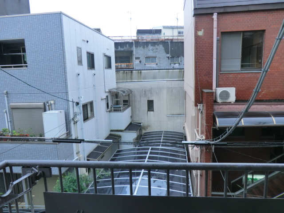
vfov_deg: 56.8
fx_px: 197
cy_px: 106
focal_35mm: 24
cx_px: 142
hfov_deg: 71.6
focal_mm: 4.3
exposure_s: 1/80
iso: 80
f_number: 3.2
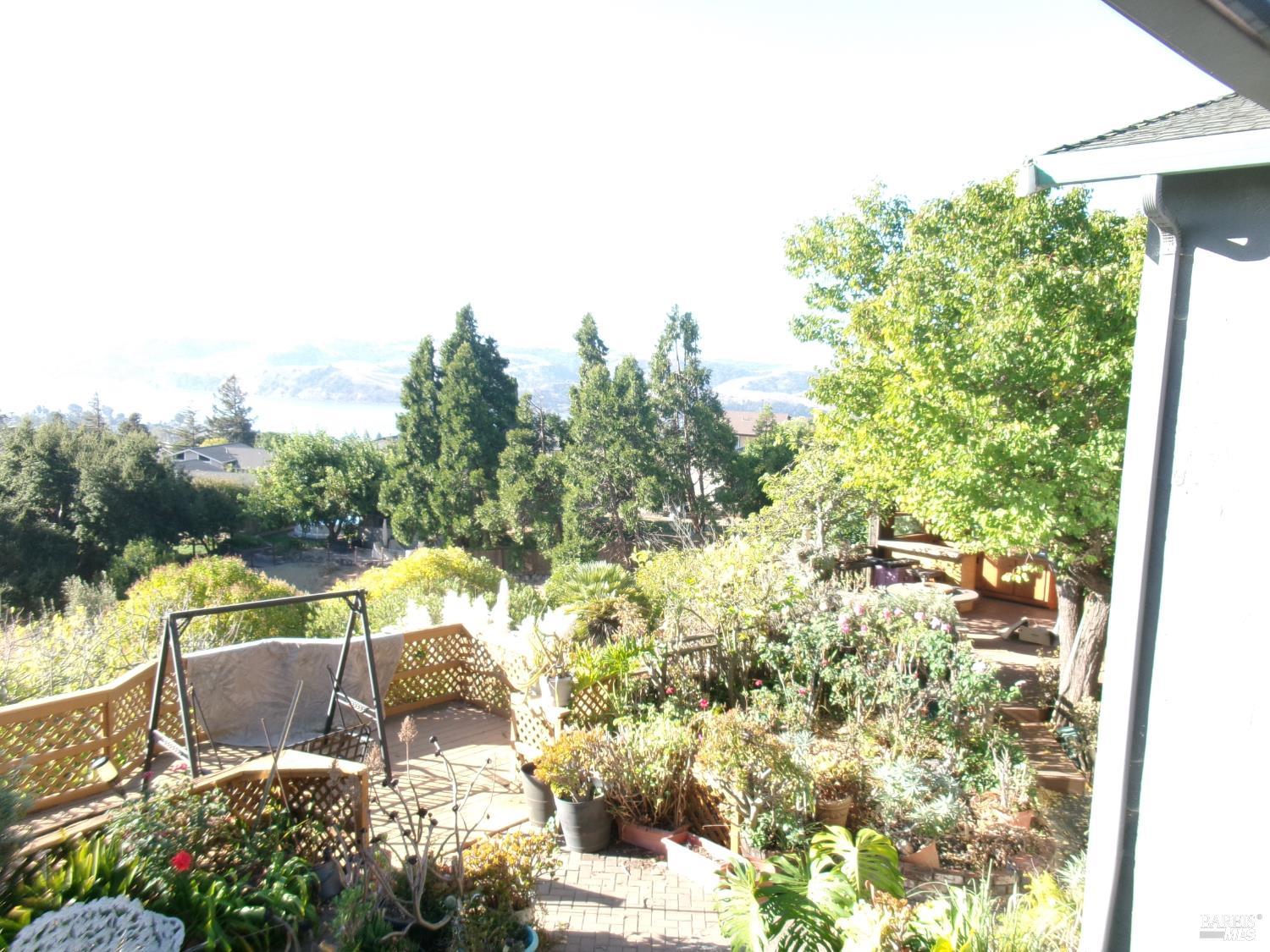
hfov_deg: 63.4
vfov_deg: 49.7
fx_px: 1027
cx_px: 635
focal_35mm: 28
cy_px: 476
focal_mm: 5.1
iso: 100
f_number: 3.9
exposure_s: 1/150
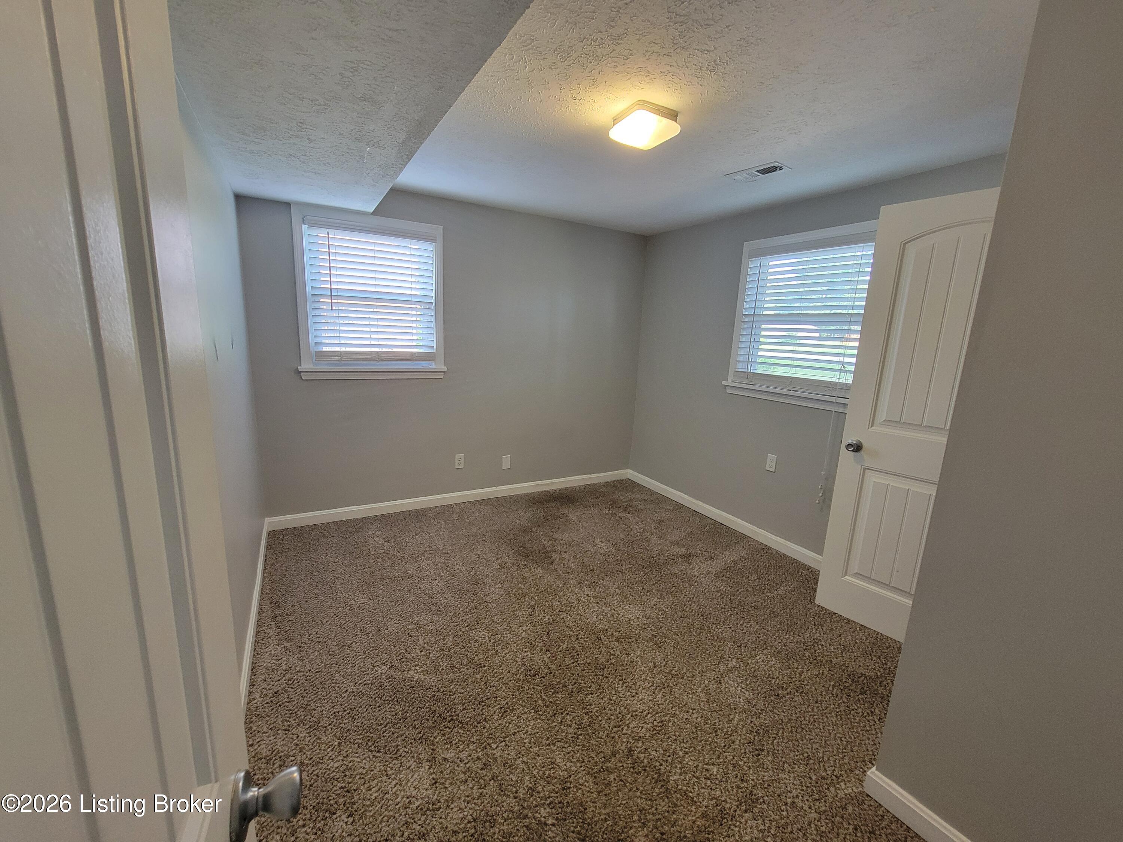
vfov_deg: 89.9
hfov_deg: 106.2
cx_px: 562
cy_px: 421
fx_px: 422
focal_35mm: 13
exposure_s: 1/60
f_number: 2.2
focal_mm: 2.2
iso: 320
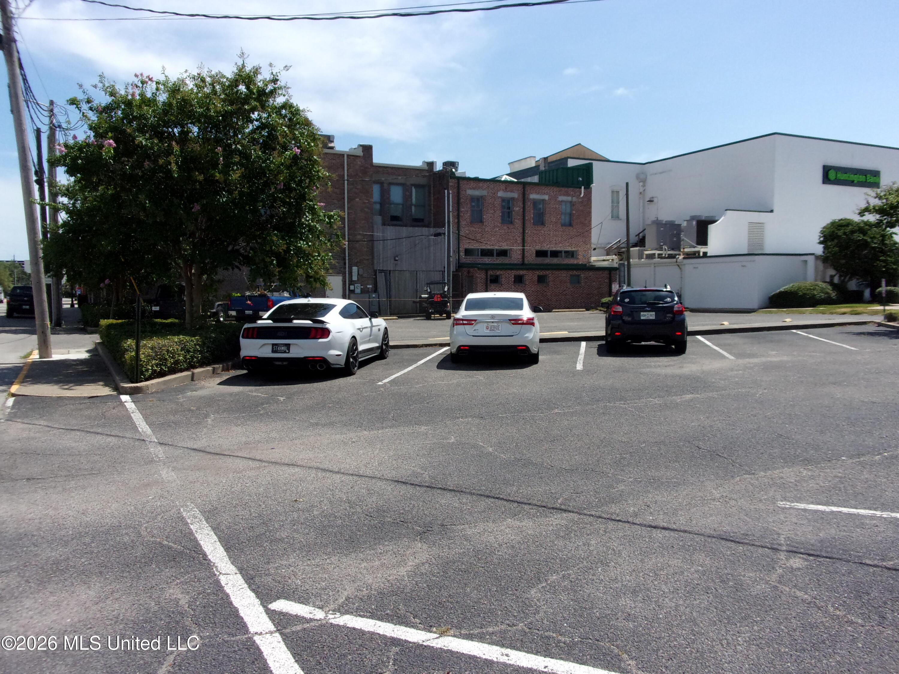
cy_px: 337
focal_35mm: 28
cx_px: 450
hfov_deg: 63.4
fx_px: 727
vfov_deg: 49.7
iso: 200
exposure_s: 1/300
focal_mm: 5.1
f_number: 10.8
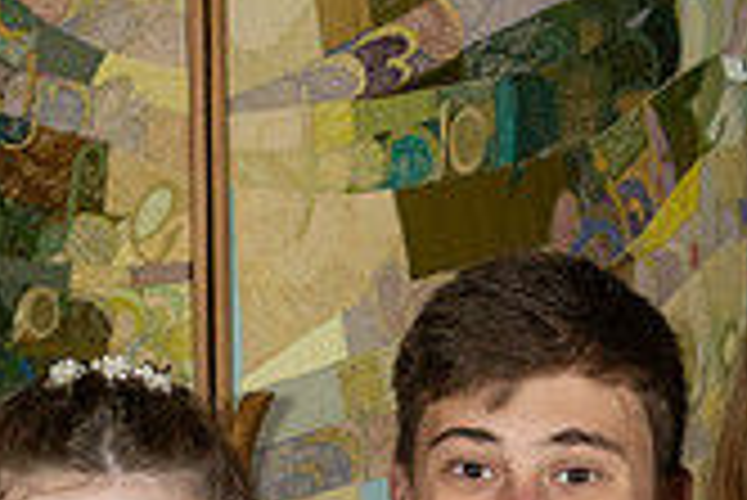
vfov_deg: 6.7
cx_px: 332
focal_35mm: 201
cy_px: 910
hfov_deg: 10.2
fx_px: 4174
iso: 640
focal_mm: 34
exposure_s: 1/200
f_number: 8
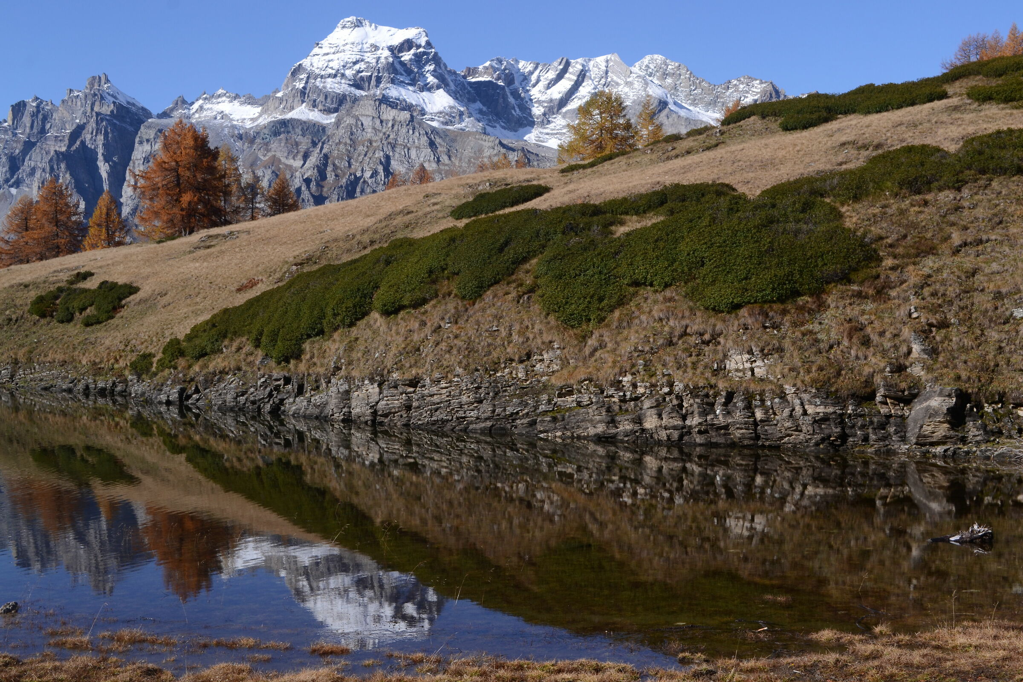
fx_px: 1364
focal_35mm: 48
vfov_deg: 28.1
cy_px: 341
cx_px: 512
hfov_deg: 41.1
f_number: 9
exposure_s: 1/160
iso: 100
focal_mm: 32
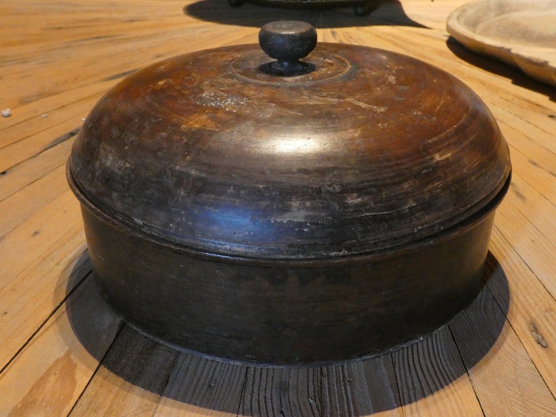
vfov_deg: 31.5
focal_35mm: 46
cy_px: 208
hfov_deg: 41.2
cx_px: 278
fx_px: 739
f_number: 3.8
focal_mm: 8.2
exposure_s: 1/20
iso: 1600
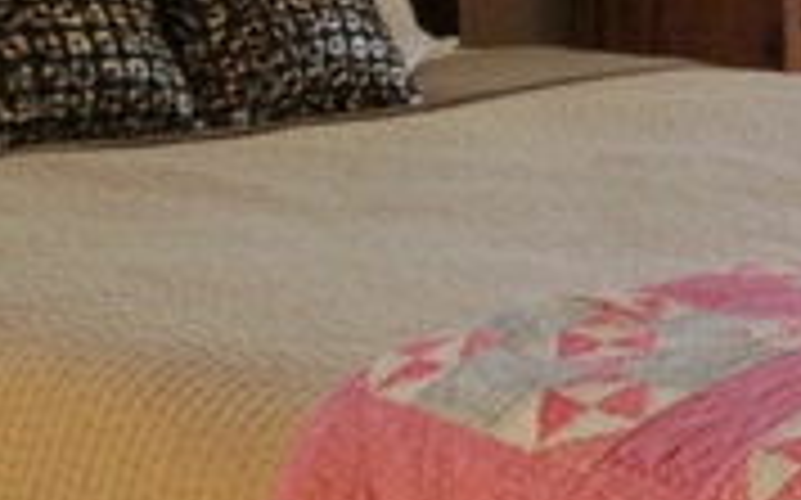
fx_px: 2727
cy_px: -72
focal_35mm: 125
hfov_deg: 15.3
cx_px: 1233
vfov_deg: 10.3
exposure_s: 1/40
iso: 64
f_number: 2.4
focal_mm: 4.28
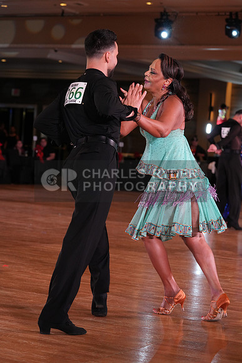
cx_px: 121
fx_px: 977
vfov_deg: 21.0
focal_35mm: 97
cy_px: 182
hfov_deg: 14.1
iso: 2000
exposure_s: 1/200
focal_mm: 97
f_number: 5
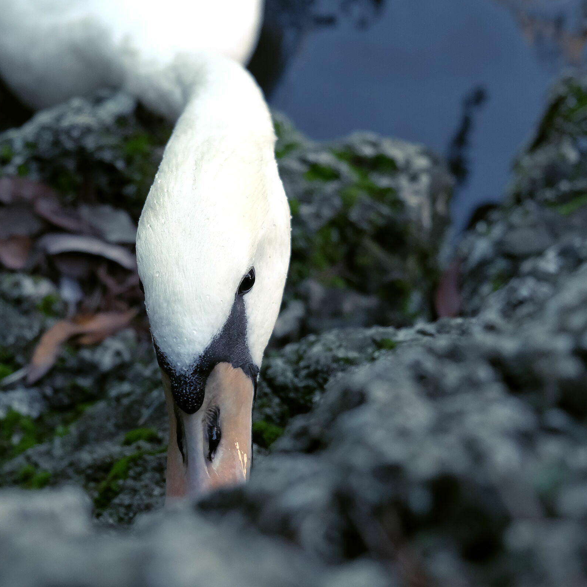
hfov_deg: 29.2
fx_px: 1113
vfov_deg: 29.6
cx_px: 157
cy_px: 291
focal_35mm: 58
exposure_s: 1/320
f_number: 3.6
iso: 1600
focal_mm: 30.2
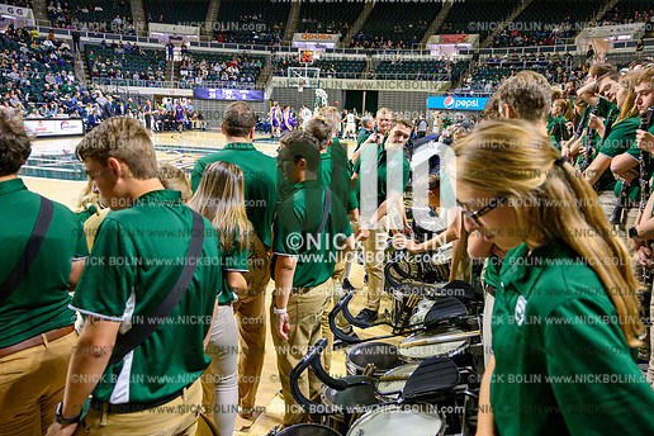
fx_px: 490
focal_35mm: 27
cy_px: 203
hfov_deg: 67.1
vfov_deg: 47.9
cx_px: 366
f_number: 4.5
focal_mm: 24
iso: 3200
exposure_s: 1/200
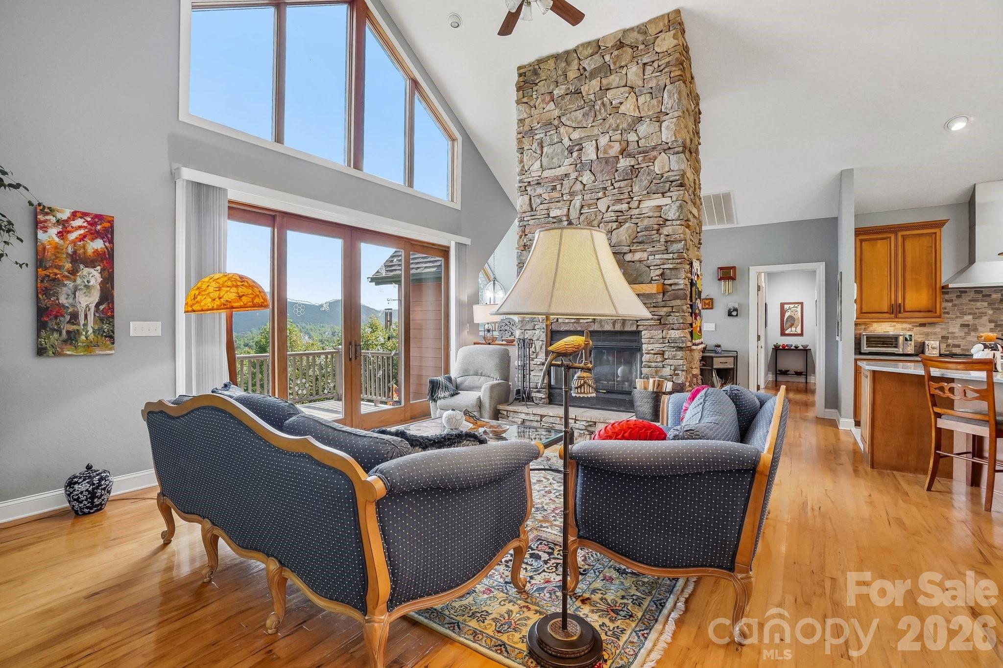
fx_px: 418
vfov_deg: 77.3
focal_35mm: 15
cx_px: 502
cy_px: 334
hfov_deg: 100.4
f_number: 8
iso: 320
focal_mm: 10
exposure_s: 1/30
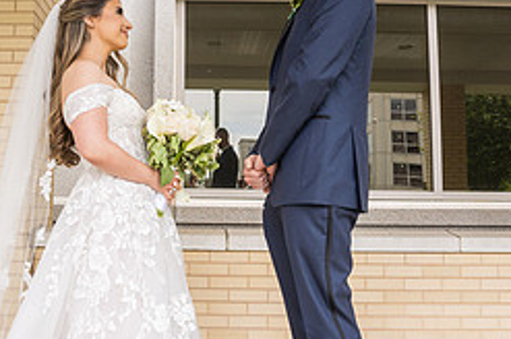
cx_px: 182
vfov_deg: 33.3
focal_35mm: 40
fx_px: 567
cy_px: 158
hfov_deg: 47.9
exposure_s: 1/250
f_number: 2.8
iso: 100
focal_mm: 17
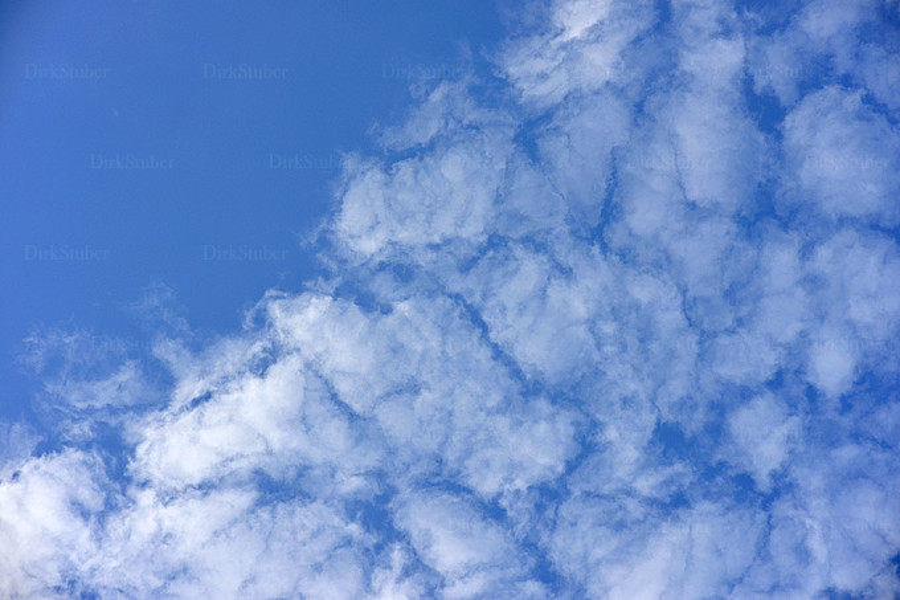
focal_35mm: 85
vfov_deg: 16.1
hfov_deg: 23.9
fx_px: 2124
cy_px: 300
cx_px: 450
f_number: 5.6
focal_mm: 85
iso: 100
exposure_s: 1/400
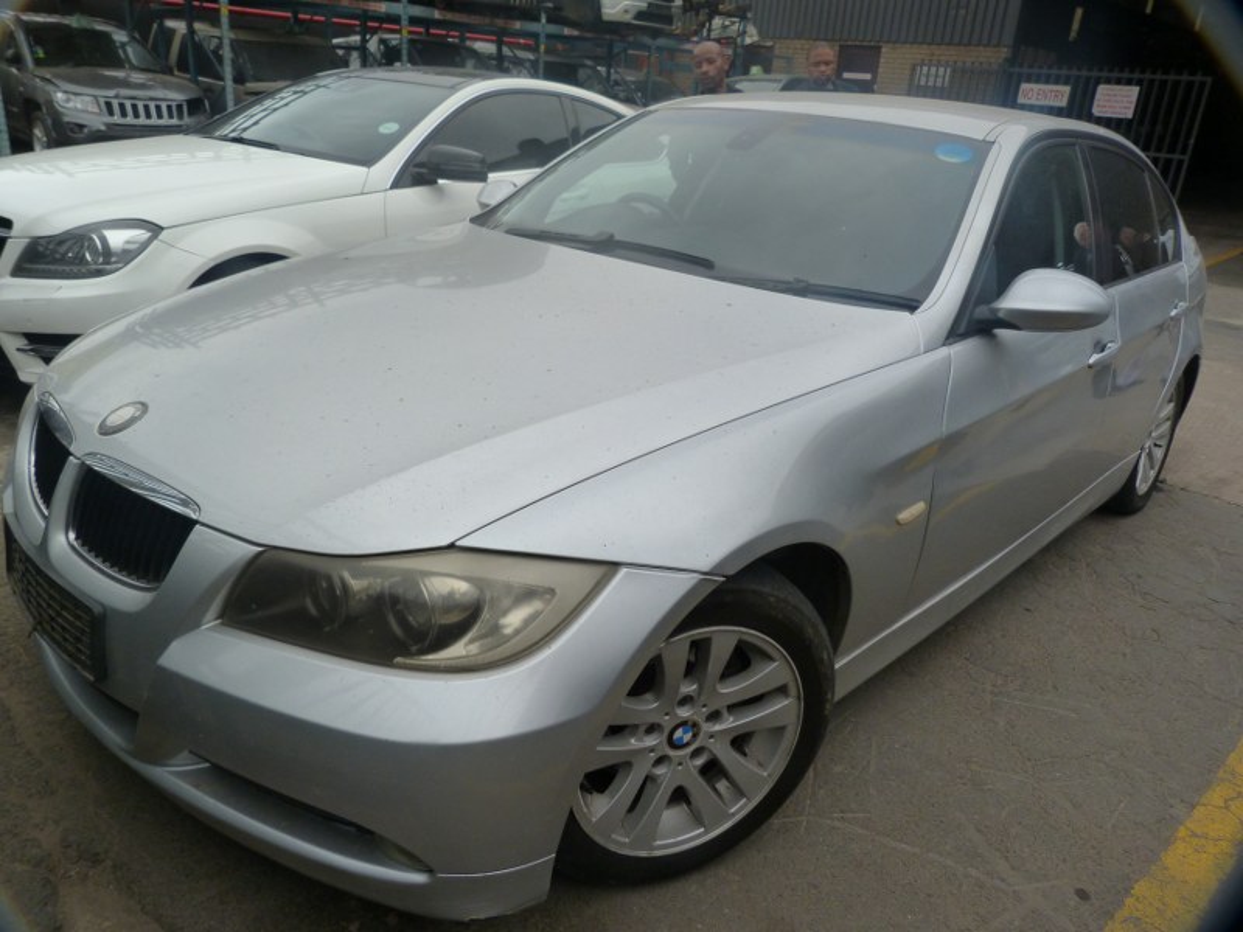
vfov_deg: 54.9
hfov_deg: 69.4
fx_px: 898
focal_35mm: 25
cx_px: 622
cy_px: 466
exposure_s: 1/125
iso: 125
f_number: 3.6
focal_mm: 4.5
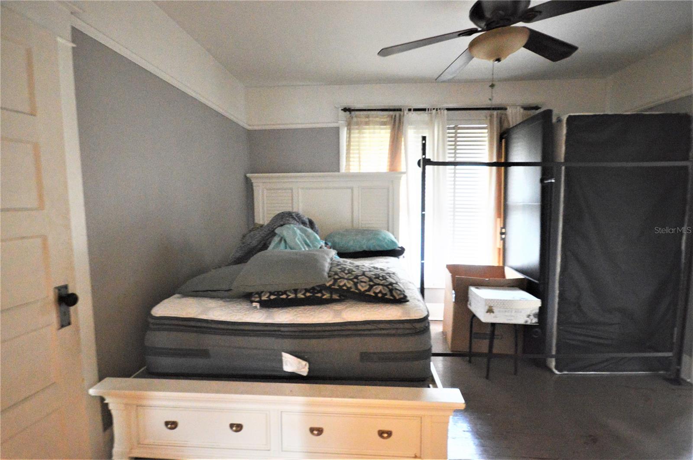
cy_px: 230
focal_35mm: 16
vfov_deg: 71.9
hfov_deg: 95.0
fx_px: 317
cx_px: 346
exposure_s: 1/25
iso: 3200
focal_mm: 11
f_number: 4.2
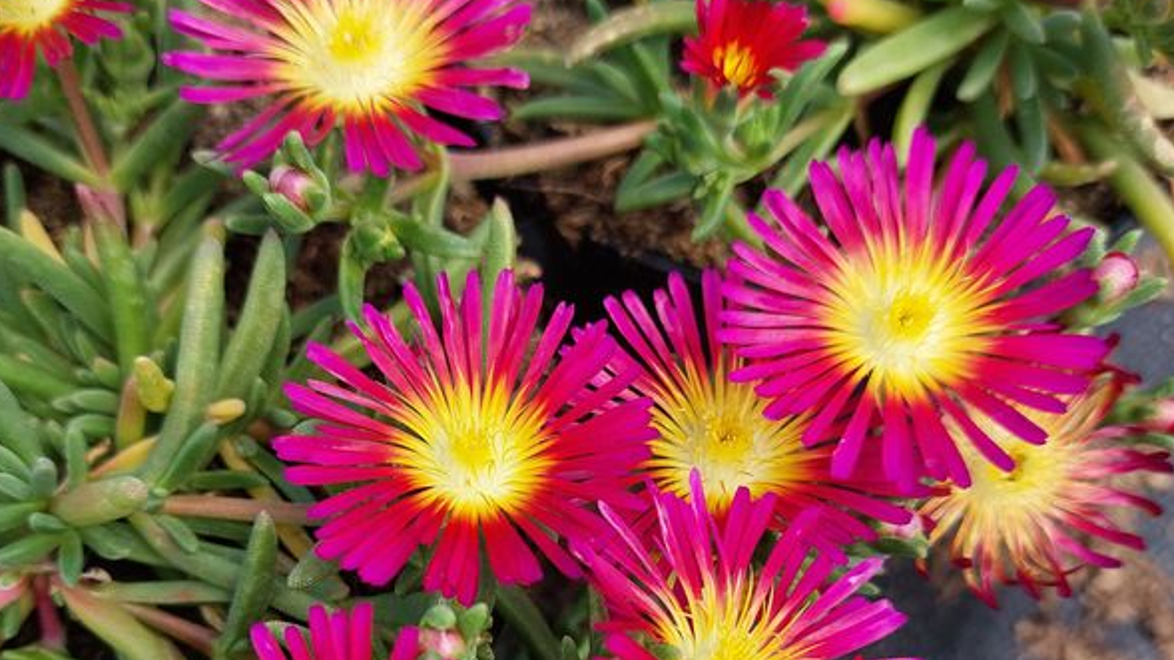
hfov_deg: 54.0
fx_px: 1152
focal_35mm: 37
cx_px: 586
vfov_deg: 31.0
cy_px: 544
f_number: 1.8
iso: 25
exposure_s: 1/779
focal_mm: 5.23
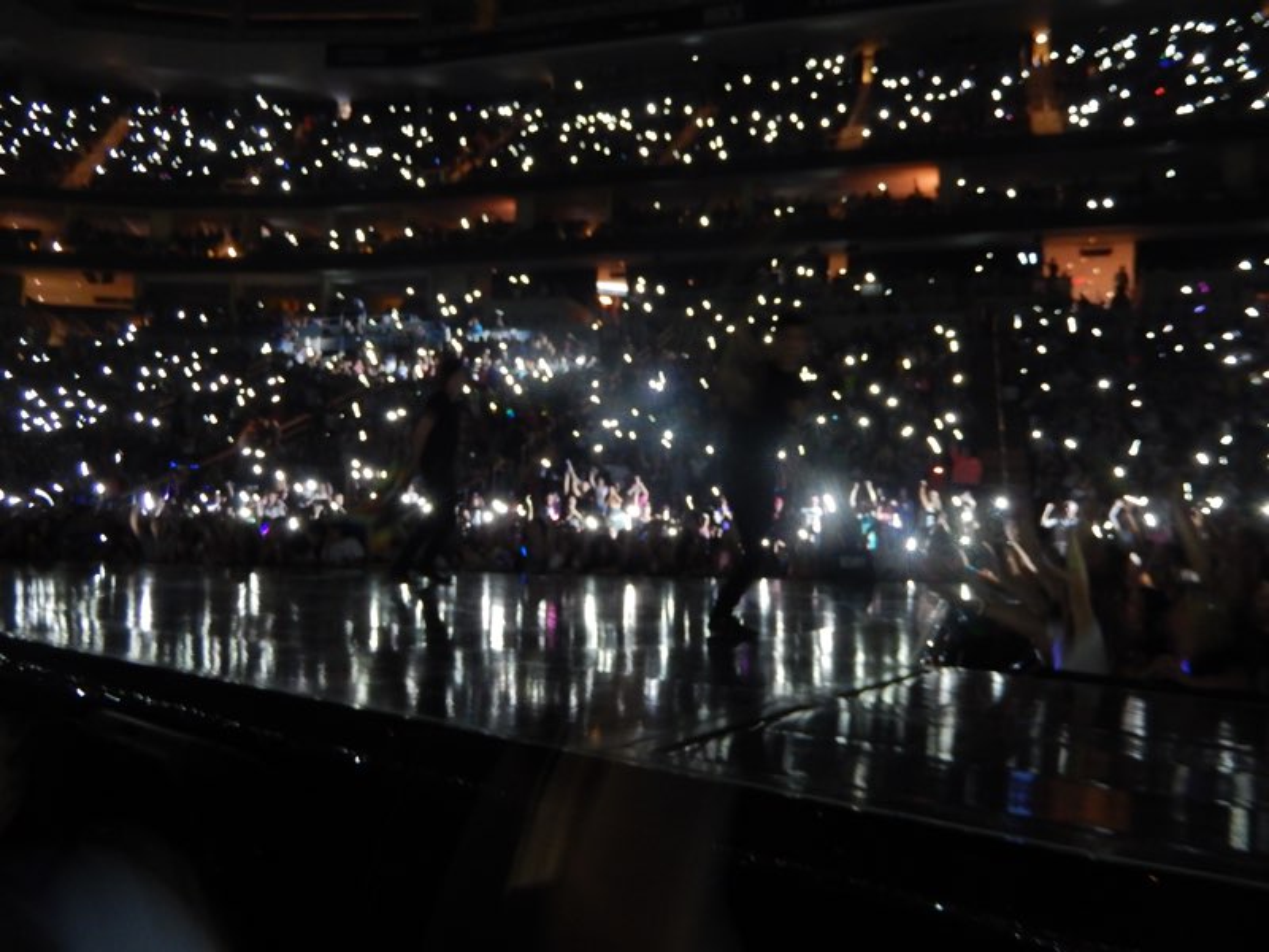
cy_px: 476
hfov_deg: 63.4
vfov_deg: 49.7
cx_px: 634
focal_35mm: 28
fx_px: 1026
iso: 450
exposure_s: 1/8
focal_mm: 5.1
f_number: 3.6
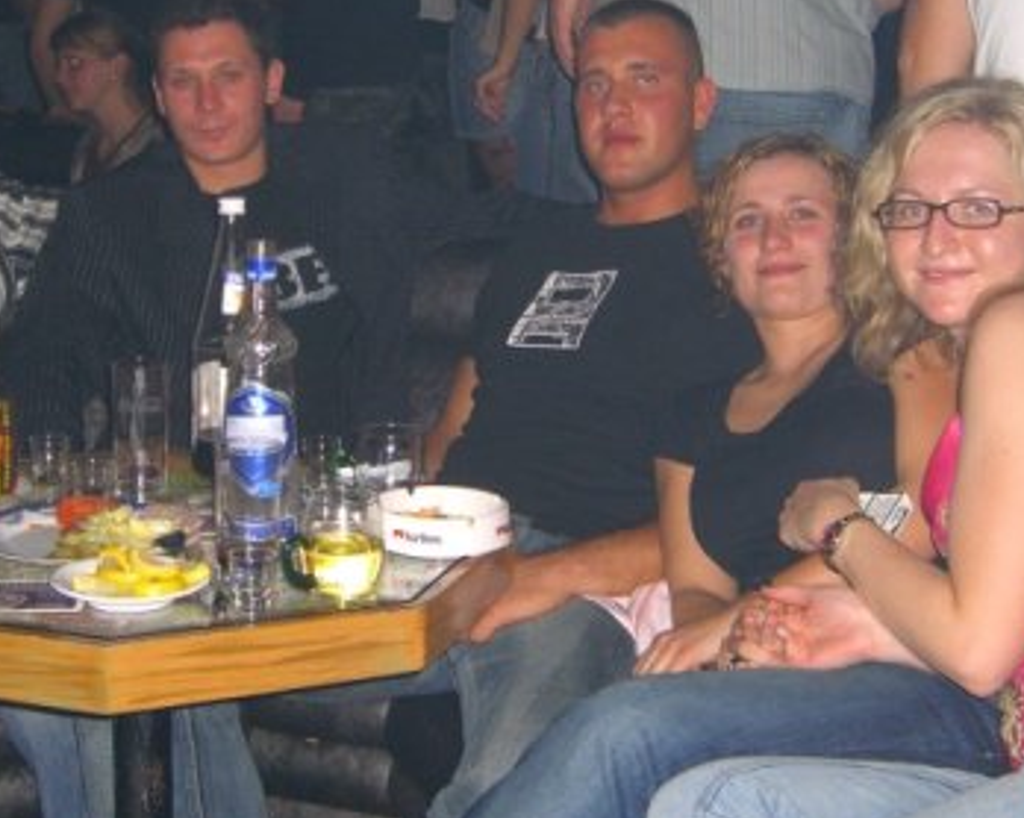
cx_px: 483
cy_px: 344
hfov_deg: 29.6
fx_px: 1939
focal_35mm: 64
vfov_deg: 23.8
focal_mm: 7.9
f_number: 2.8
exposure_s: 1/60
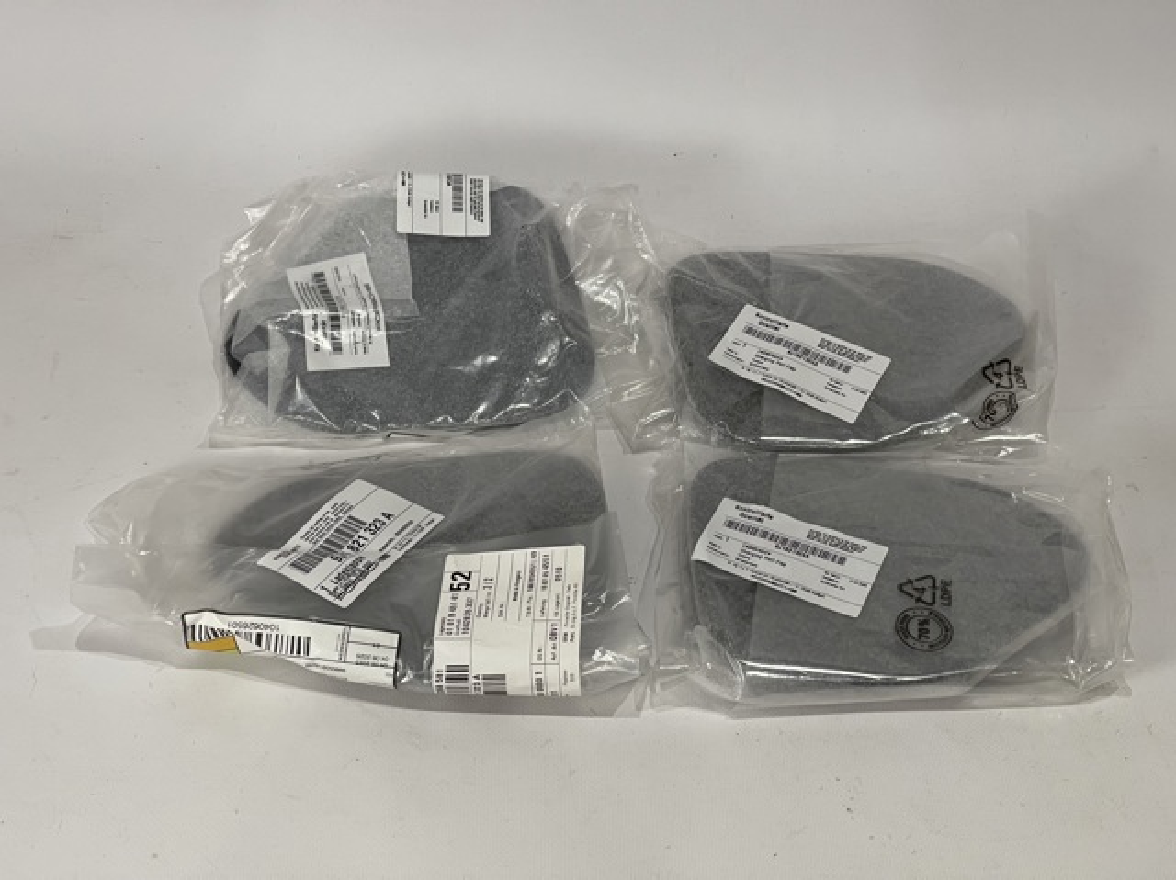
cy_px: 440
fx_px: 2173
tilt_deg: -43.2
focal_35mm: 64
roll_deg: -3.1
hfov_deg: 30.3
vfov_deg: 22.9
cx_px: 588
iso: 160
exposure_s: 1/100
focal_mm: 7.5
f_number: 2.2
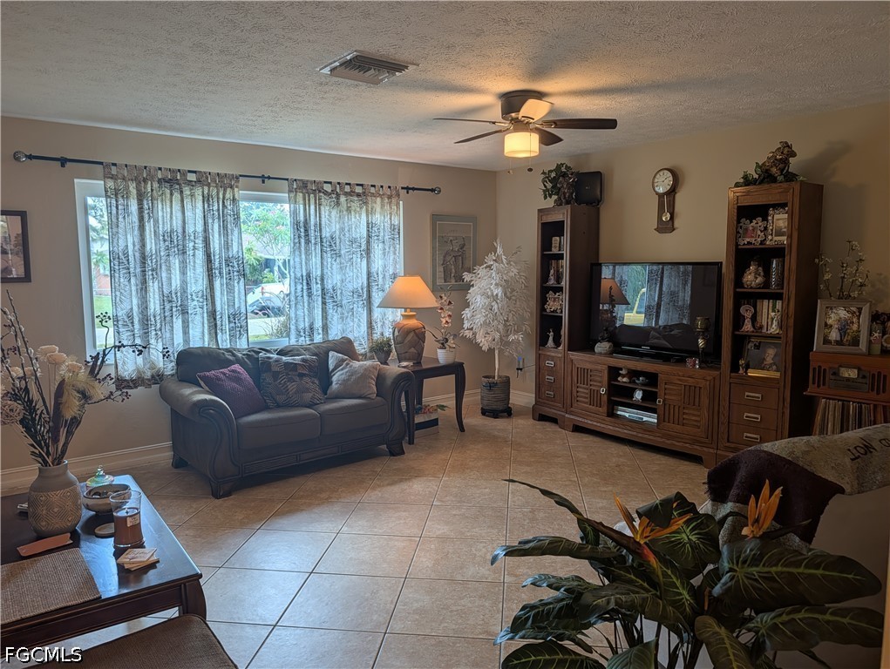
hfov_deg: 71.5
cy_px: 334
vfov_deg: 56.9
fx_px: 618
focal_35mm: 24
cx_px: 445
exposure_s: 1/120
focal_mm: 6.9
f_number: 1.68
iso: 20
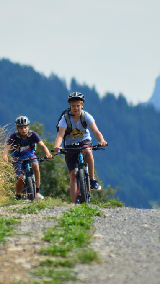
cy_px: 142
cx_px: 68
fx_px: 5356
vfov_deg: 3.0
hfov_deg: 1.7
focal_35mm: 711
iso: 400
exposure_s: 1/1250
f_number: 5.6
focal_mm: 300
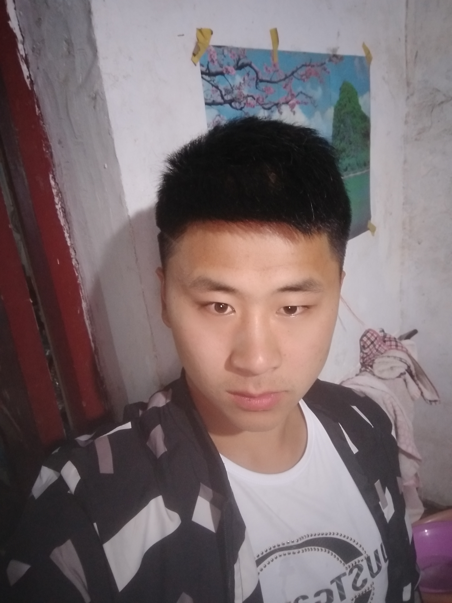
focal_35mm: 21
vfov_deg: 79.0
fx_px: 366
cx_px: 226
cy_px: 302
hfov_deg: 63.4
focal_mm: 3.57
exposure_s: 1/14
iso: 1250
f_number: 2
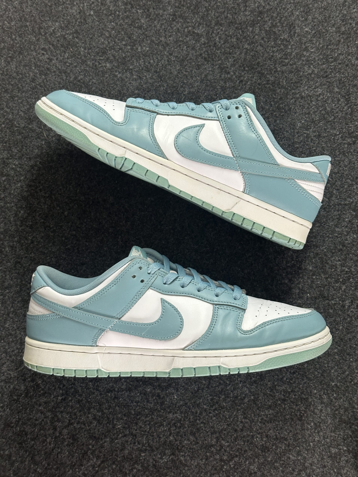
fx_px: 662
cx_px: 179
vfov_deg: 39.7
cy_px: 238
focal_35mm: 48
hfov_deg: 30.3
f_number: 1.78
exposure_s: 1/50
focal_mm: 6.86
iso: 200
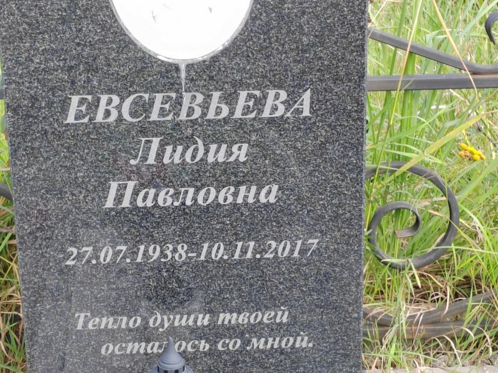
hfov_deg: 18.5
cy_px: 186
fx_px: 1525
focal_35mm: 106
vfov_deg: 14.0
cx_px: 249
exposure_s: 1/180
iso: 100
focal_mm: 5.52
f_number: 1.9
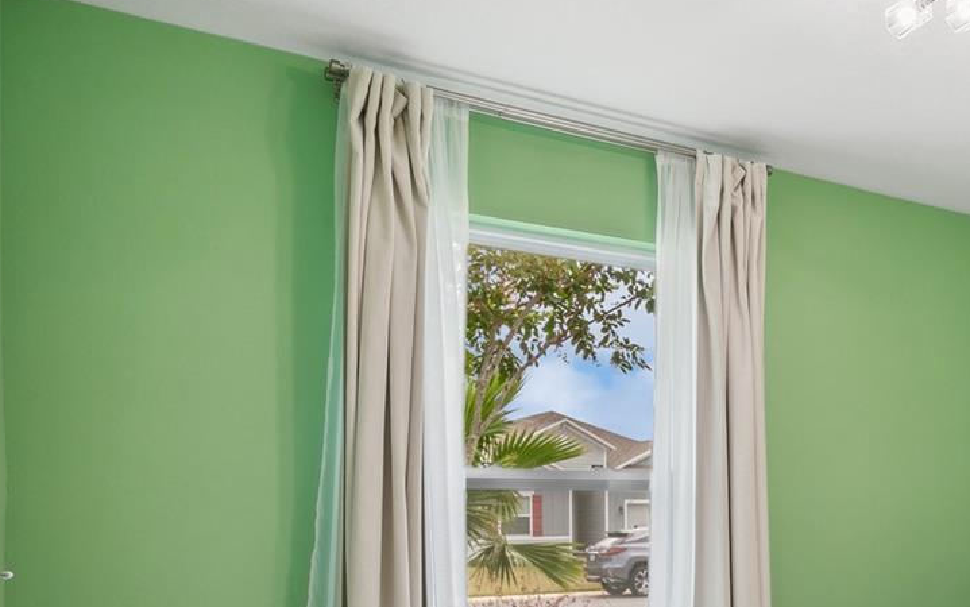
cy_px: 494
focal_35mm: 34
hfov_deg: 53.3
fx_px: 899
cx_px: 761
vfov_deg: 36.0
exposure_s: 1/15
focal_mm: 10
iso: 200
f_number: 8
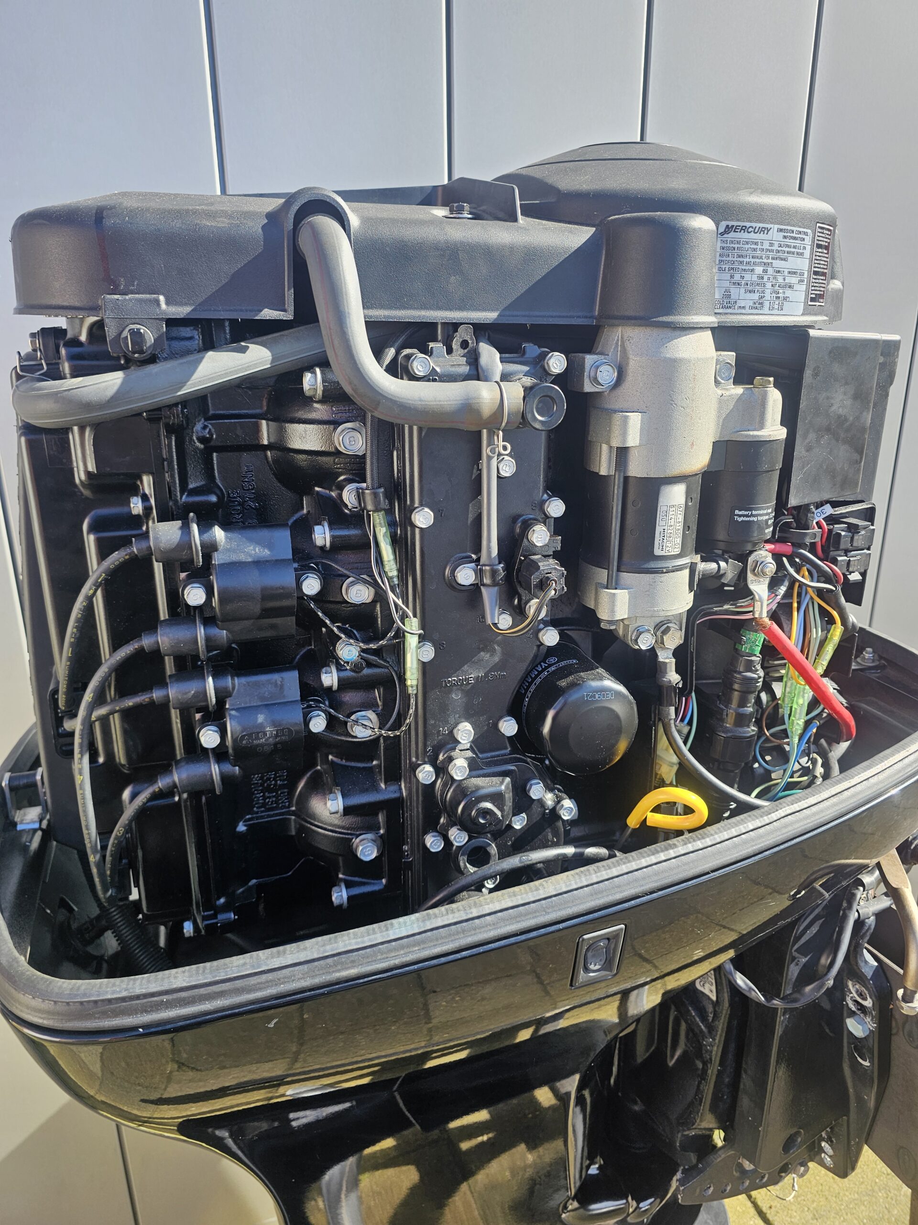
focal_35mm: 23
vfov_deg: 73.9
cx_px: 459
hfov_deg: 58.9
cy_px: 612
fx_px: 813
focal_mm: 6.3
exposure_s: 1/245
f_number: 1.7
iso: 16
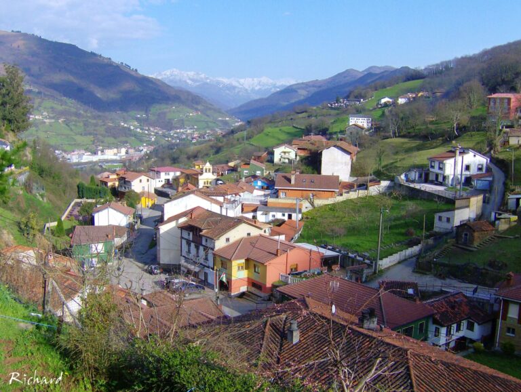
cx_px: 260
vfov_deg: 39.7
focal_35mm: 36
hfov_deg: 51.3
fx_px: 543
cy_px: 196
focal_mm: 6
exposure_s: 1/609
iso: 100
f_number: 4.7
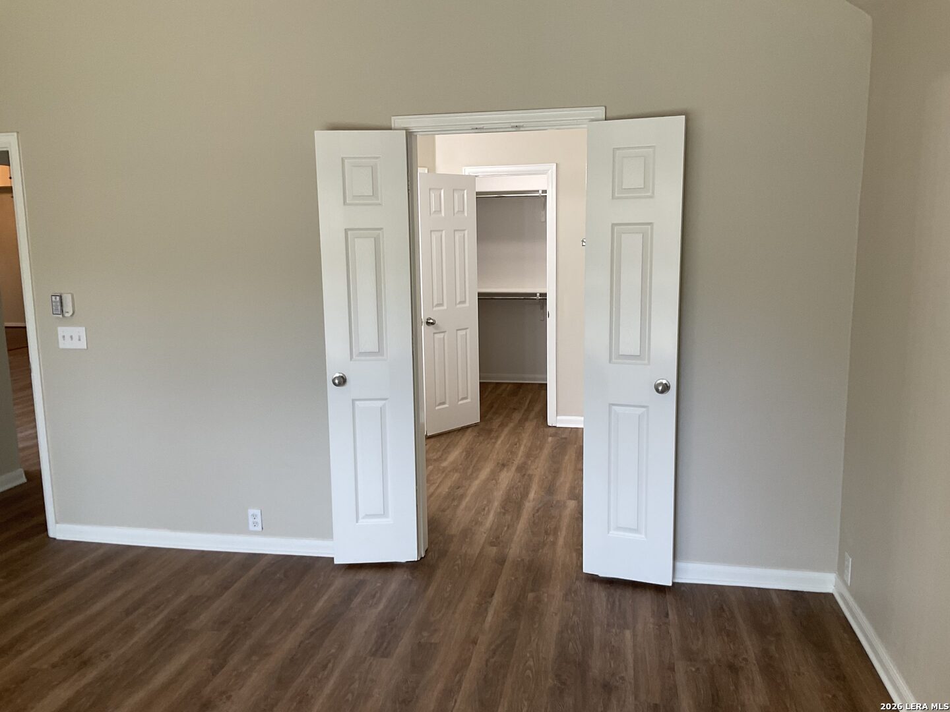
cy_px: 356
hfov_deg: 61.7
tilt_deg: -5.3
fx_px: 796
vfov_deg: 48.2
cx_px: 475
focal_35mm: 29
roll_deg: +1.5
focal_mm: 3
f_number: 1.8
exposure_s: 1/60
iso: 50
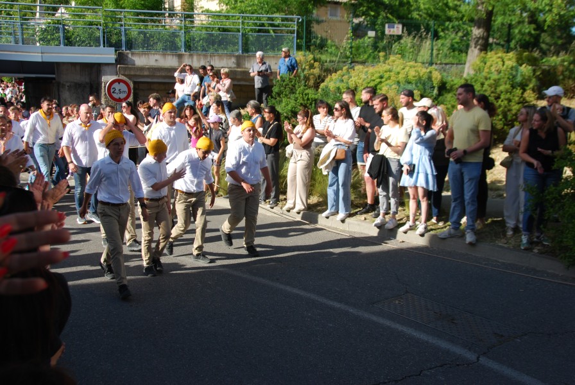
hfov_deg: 49.5
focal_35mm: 39
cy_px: 192
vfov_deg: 34.3
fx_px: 624
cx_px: 288
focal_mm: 26
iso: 100
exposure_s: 1/200
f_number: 7.1
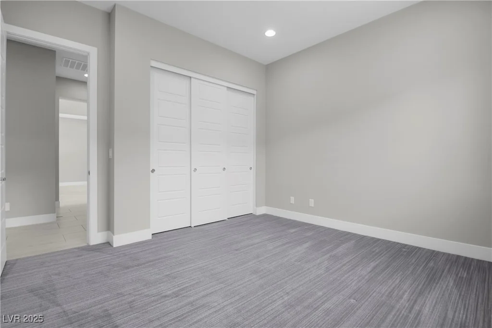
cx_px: 246
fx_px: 219
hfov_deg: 96.8
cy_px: 164
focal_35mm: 16
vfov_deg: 73.7
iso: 1000
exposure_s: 1/50
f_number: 5
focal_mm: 11
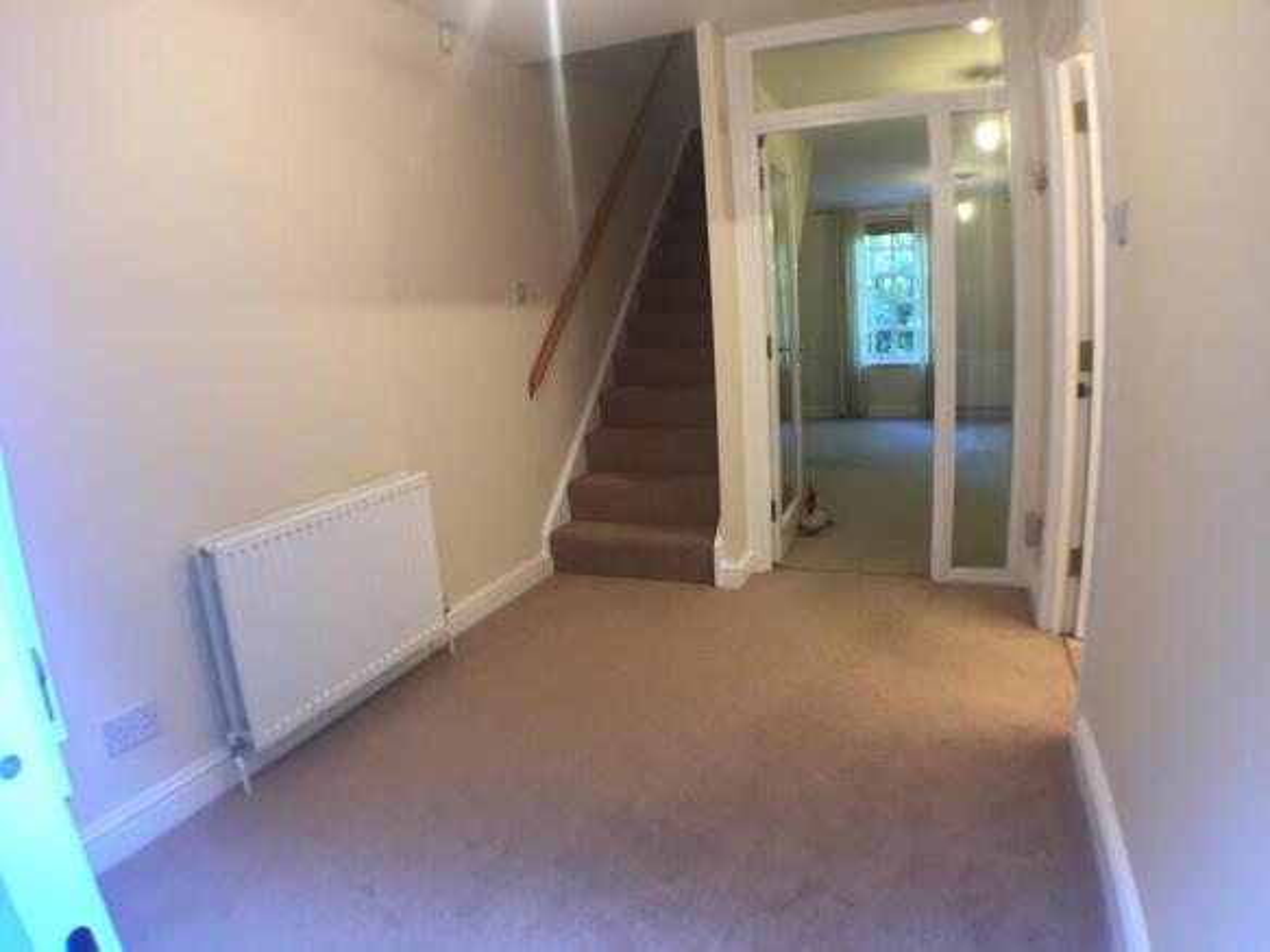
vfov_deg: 48.2
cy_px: 476
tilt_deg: -10.9
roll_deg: +3.0
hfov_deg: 61.7
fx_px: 1064
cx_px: 635
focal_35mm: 29
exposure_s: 1/33
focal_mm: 4.15
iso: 100
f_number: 2.2
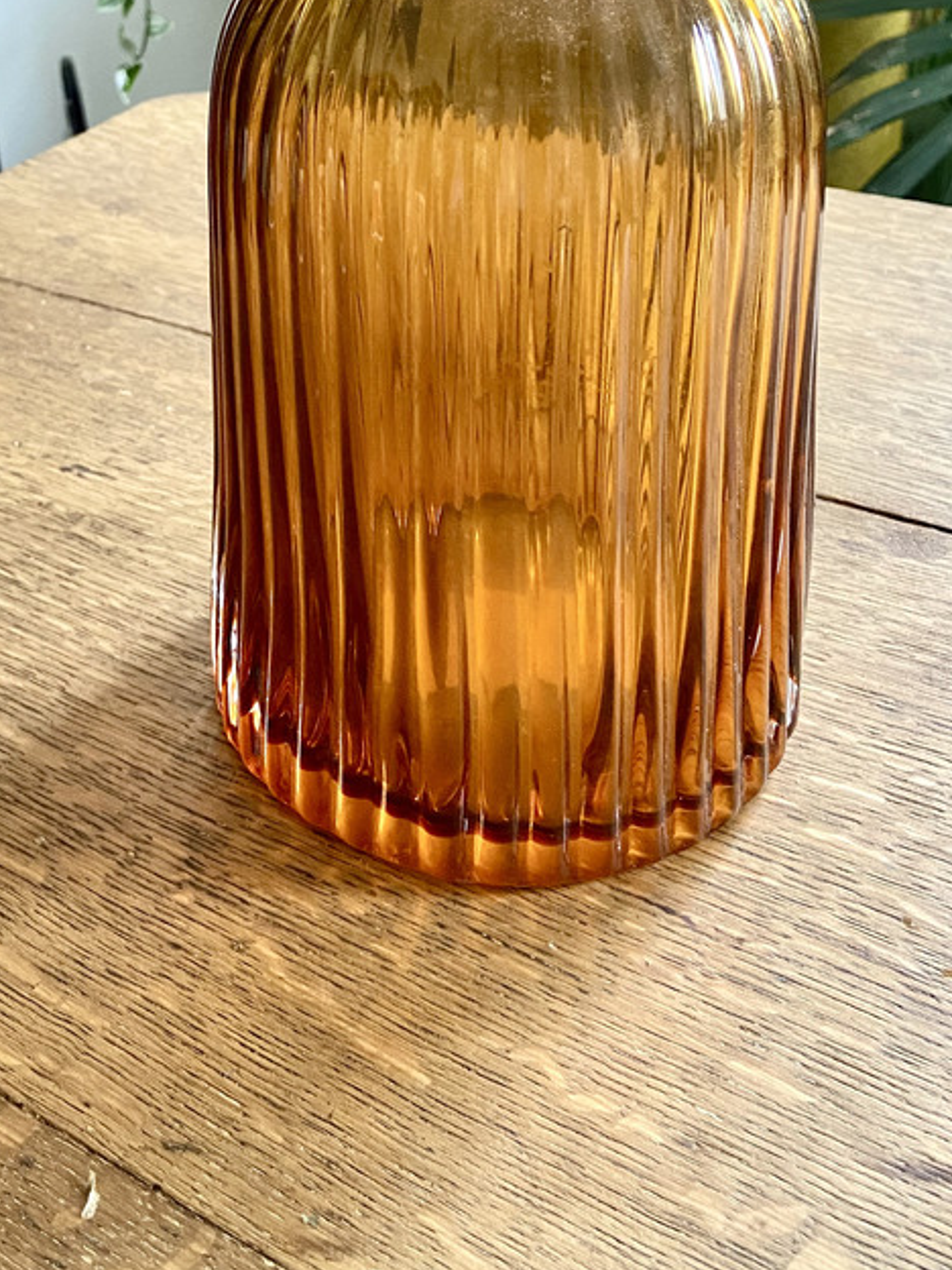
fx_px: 1540
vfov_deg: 43.5
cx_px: 321
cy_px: 330
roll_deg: +2.9
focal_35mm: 42
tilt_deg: -27.0
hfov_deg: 34.1
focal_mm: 4.25
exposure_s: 1/60
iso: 320
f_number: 1.8
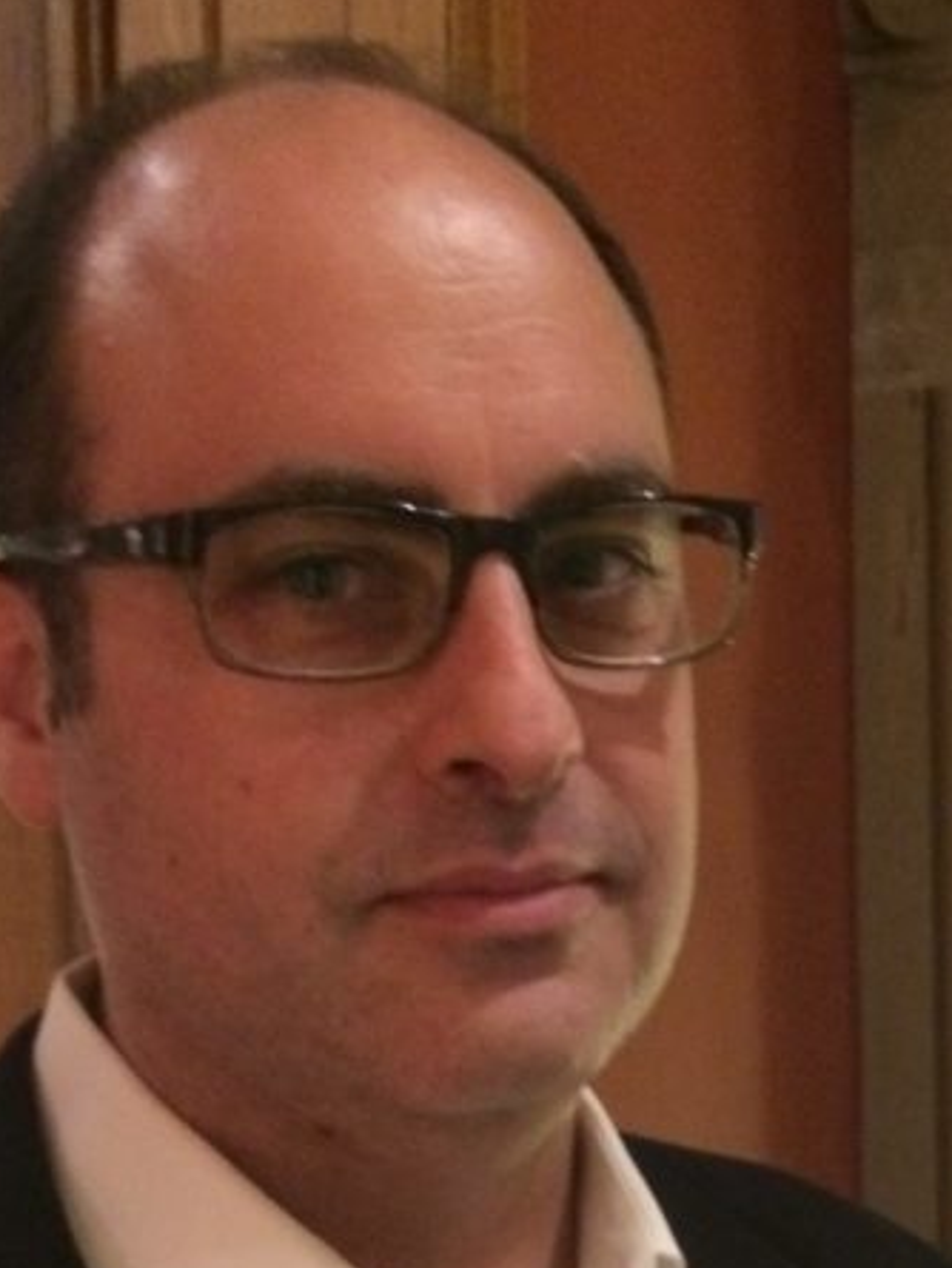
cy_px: 1259
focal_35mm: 69
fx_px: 2529
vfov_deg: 26.7
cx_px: 667
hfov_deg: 21.2
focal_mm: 4.12
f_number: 2.2
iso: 800
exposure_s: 1/15
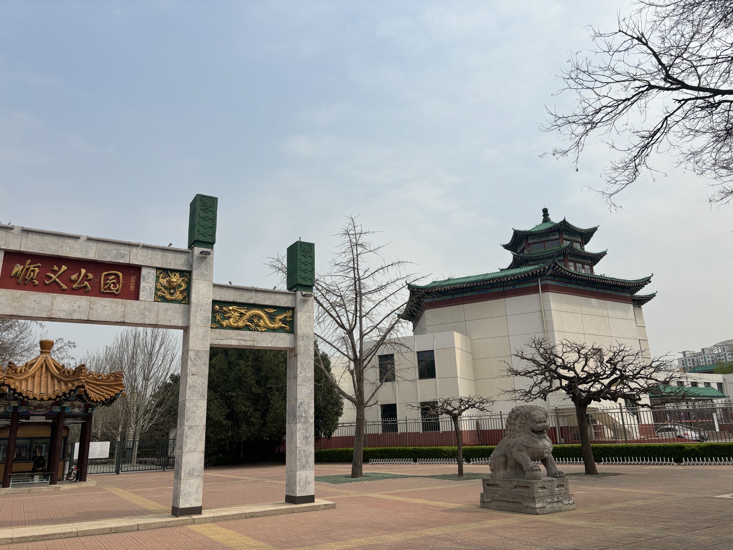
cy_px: 275
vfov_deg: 53.1
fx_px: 551
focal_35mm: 26
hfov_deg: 67.3
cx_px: 366
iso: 50
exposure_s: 1/6711
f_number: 1.6
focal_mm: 5.96
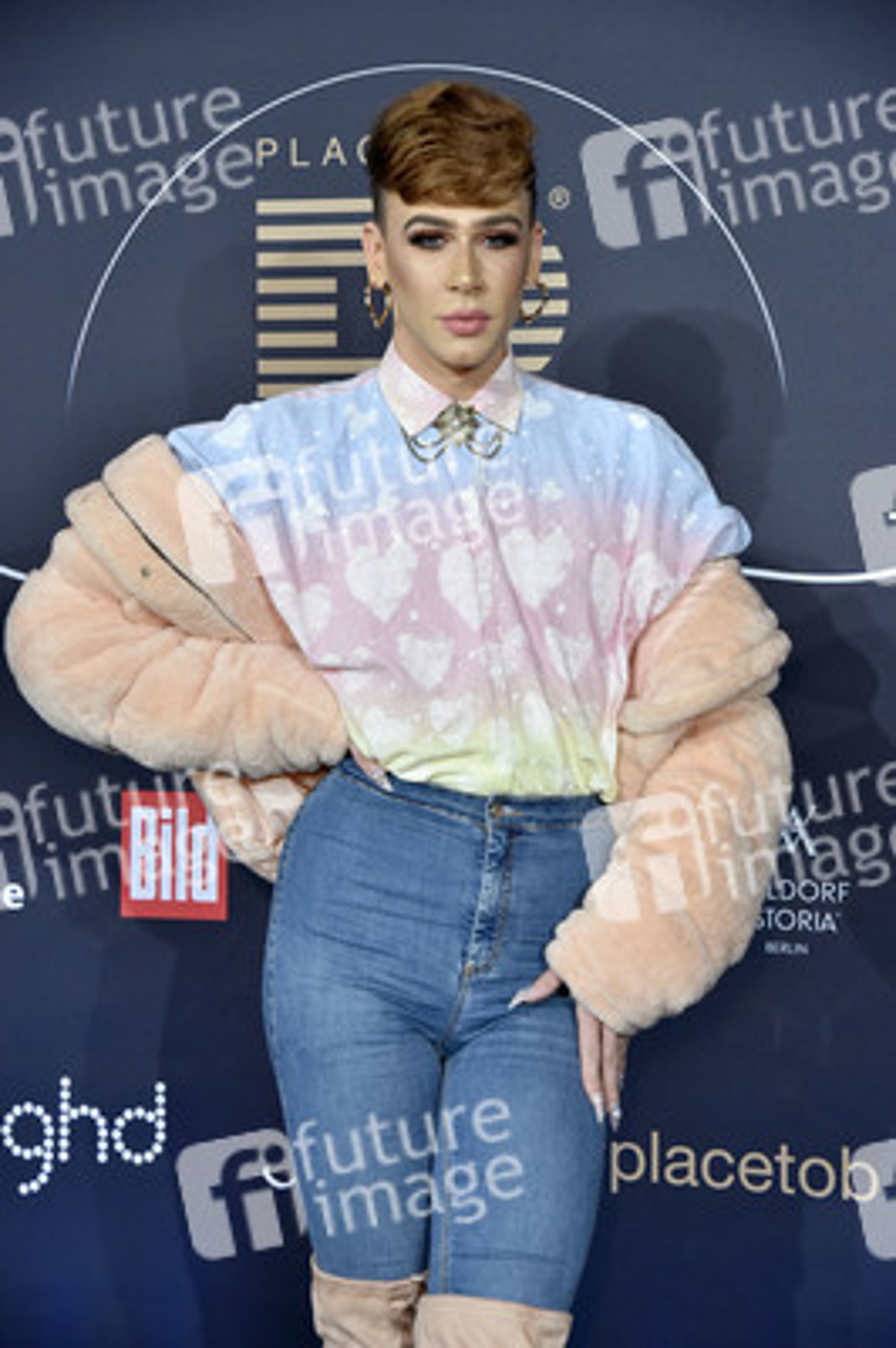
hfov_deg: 17.5
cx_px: 448
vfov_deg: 26.0
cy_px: 674
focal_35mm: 78
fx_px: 2917
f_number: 6.3
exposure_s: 1/250
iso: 1600
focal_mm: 78
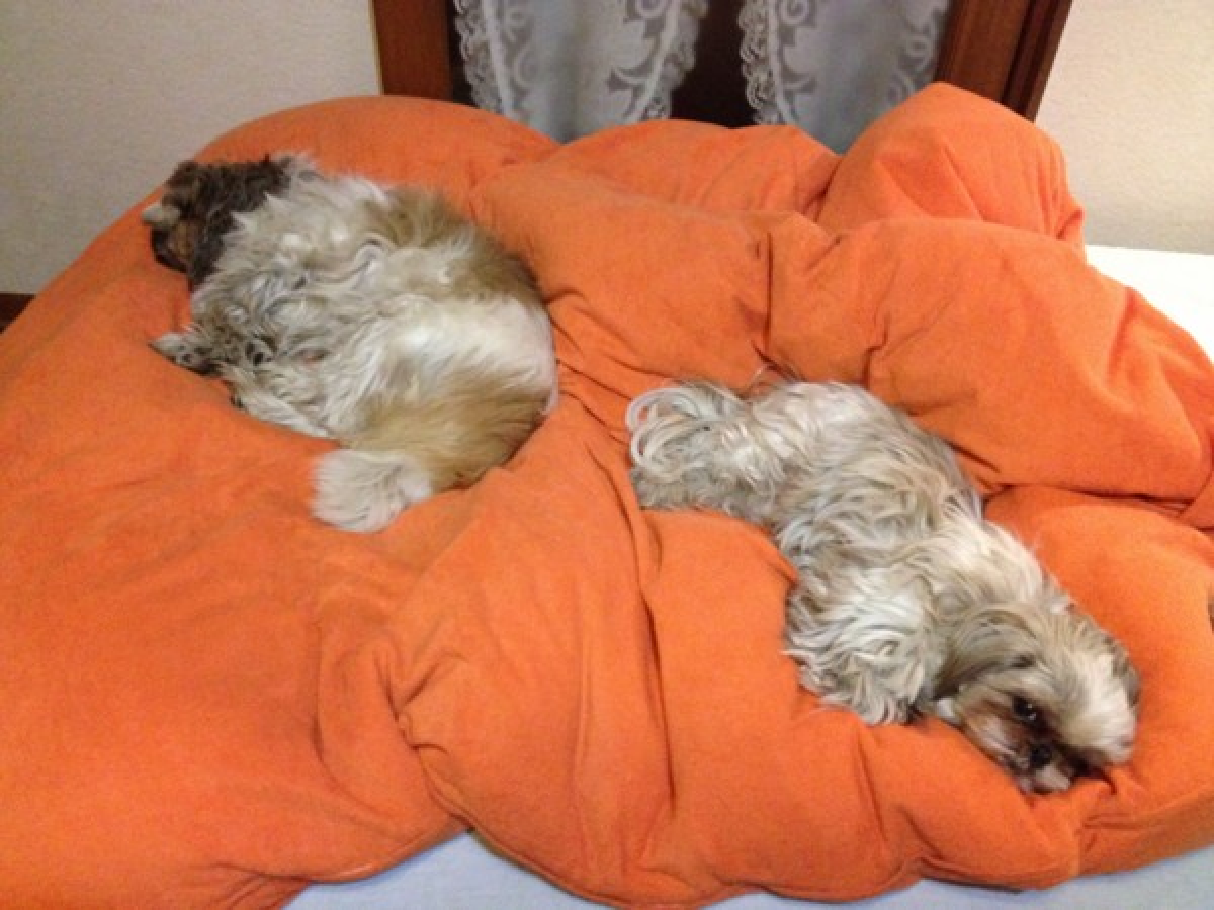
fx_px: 1227
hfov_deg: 52.6
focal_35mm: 35
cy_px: 455
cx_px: 607
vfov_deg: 40.7
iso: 640
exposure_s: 1/15
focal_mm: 4.28
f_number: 2.4
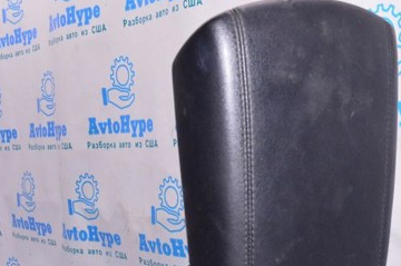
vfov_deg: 27.8
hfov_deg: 40.0
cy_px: 174
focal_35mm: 48
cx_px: 300
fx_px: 534
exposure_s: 1/125
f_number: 8
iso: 1600
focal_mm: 18
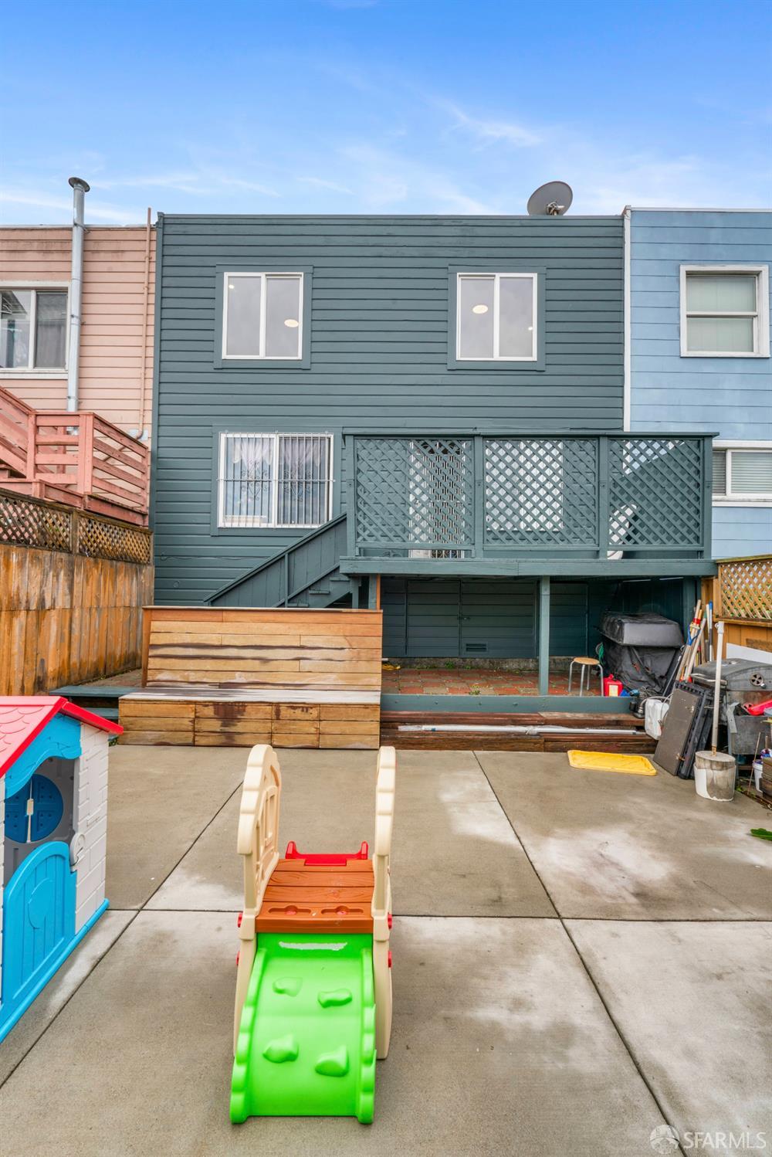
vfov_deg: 96.7
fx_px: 514
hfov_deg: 73.8
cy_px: 578
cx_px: 386
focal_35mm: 16
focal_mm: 16
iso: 250
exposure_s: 1/50
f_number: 16
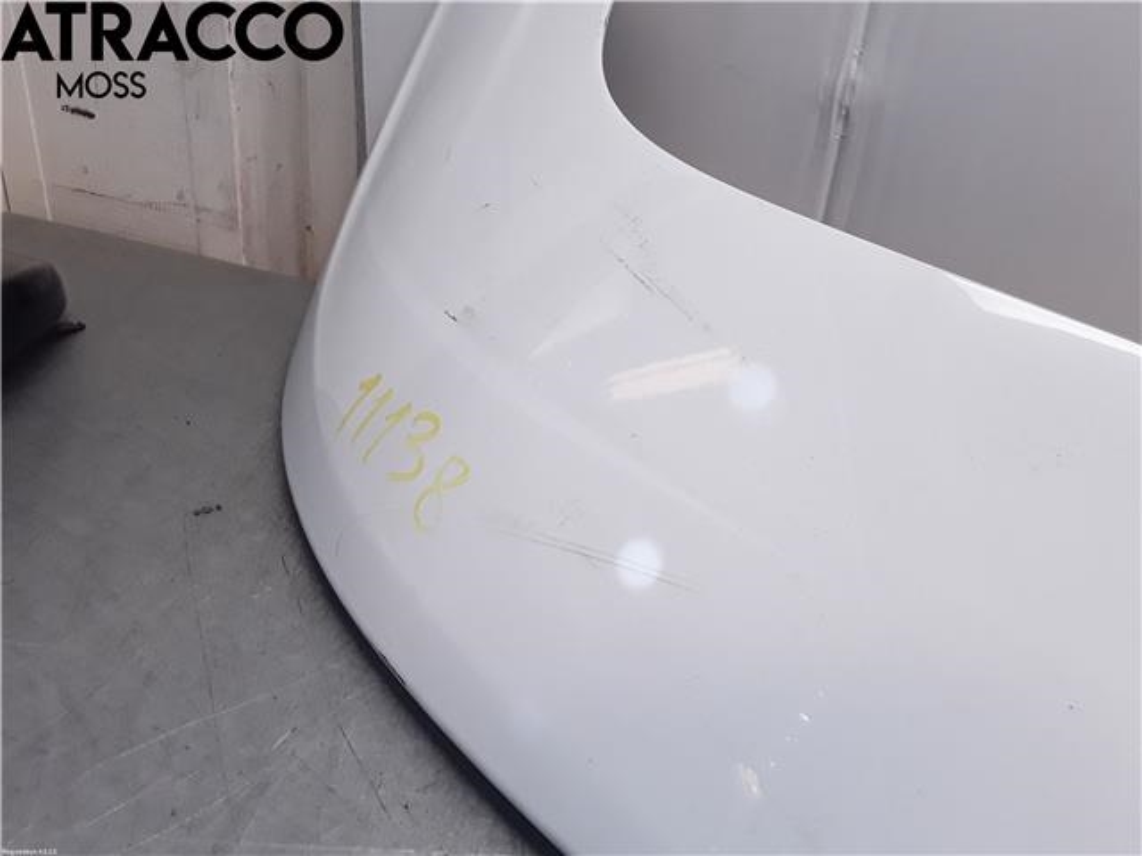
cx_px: 571
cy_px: 428
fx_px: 924
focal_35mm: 28
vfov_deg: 49.7
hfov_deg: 63.4
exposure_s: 1/222
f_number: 1.9
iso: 100
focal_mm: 2.91
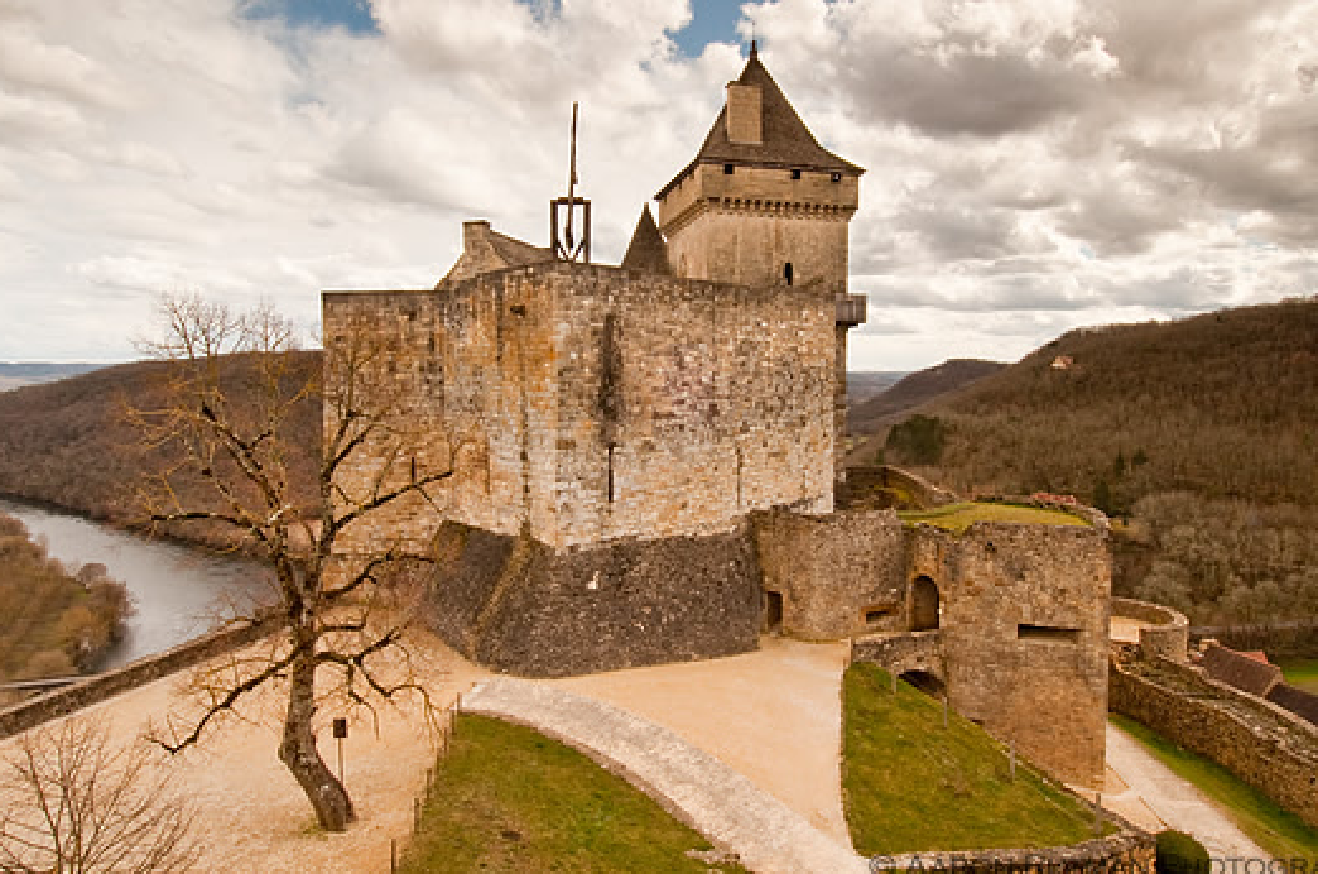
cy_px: 405
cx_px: 677
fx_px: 731
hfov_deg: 84.1
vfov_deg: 61.7
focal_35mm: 20
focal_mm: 12
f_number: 22
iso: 200
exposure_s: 1/30
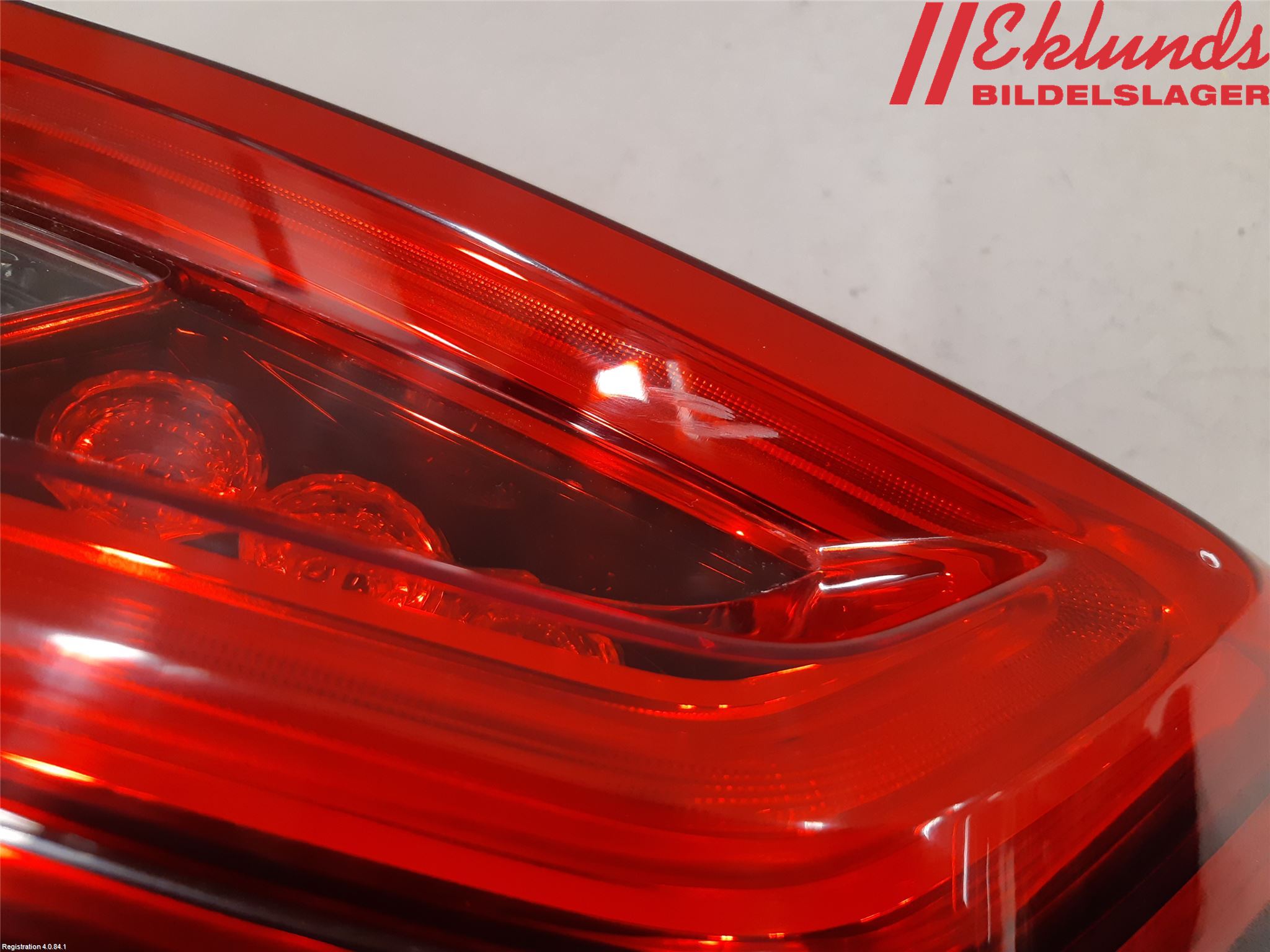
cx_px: 635
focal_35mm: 26
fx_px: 954
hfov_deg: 67.3
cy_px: 476
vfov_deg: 53.1
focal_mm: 3.93
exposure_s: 1/50
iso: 160
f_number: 1.7
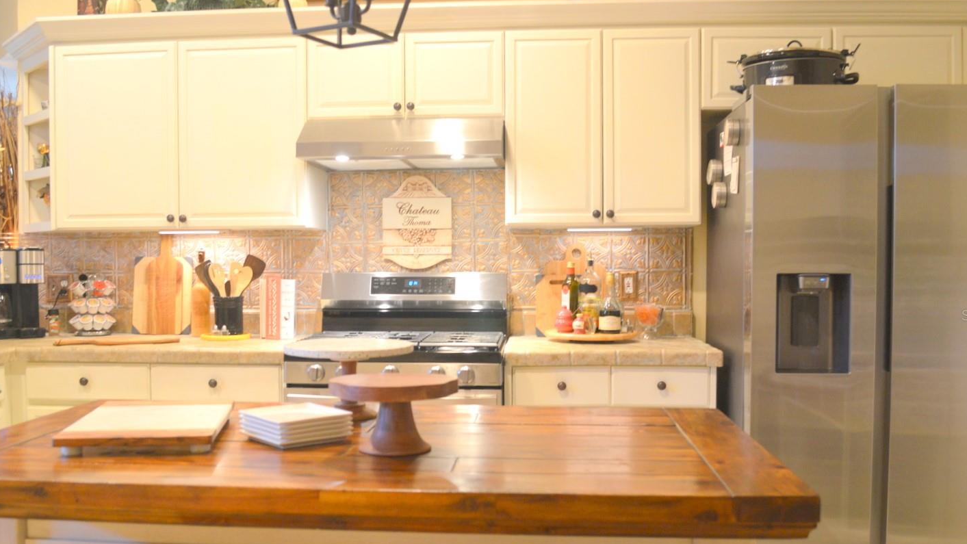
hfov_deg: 61.0
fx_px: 821
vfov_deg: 36.6
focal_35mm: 32
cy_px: 315
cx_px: 479
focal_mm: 18
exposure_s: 1/15
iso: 560
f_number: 3.5
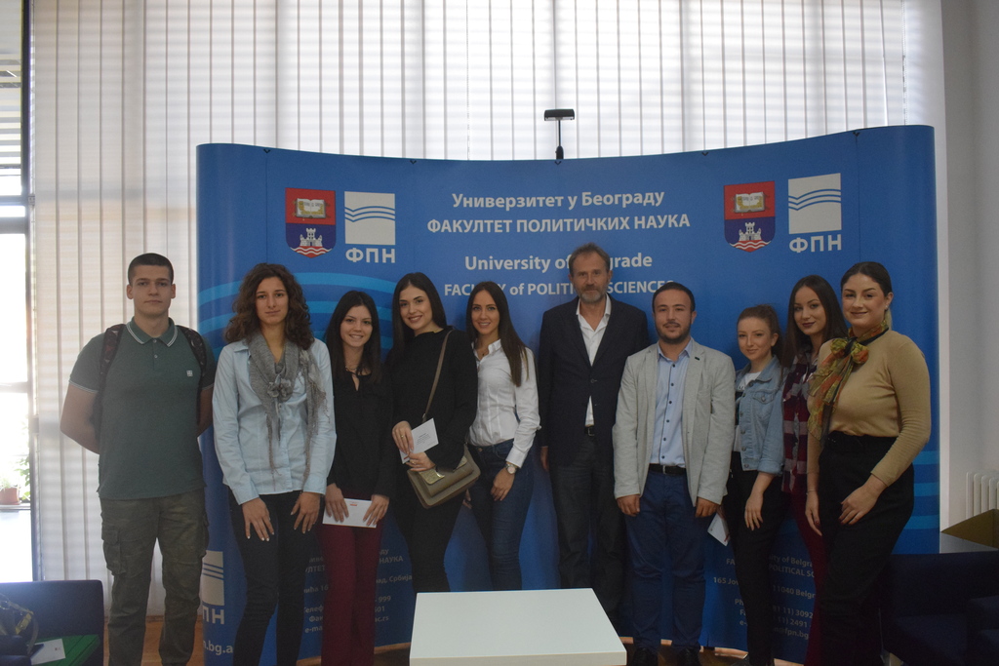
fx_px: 874
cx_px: 500
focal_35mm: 32
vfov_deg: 41.7
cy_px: 333
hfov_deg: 59.5
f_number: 3.8
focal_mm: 21
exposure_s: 1/100
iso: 3200
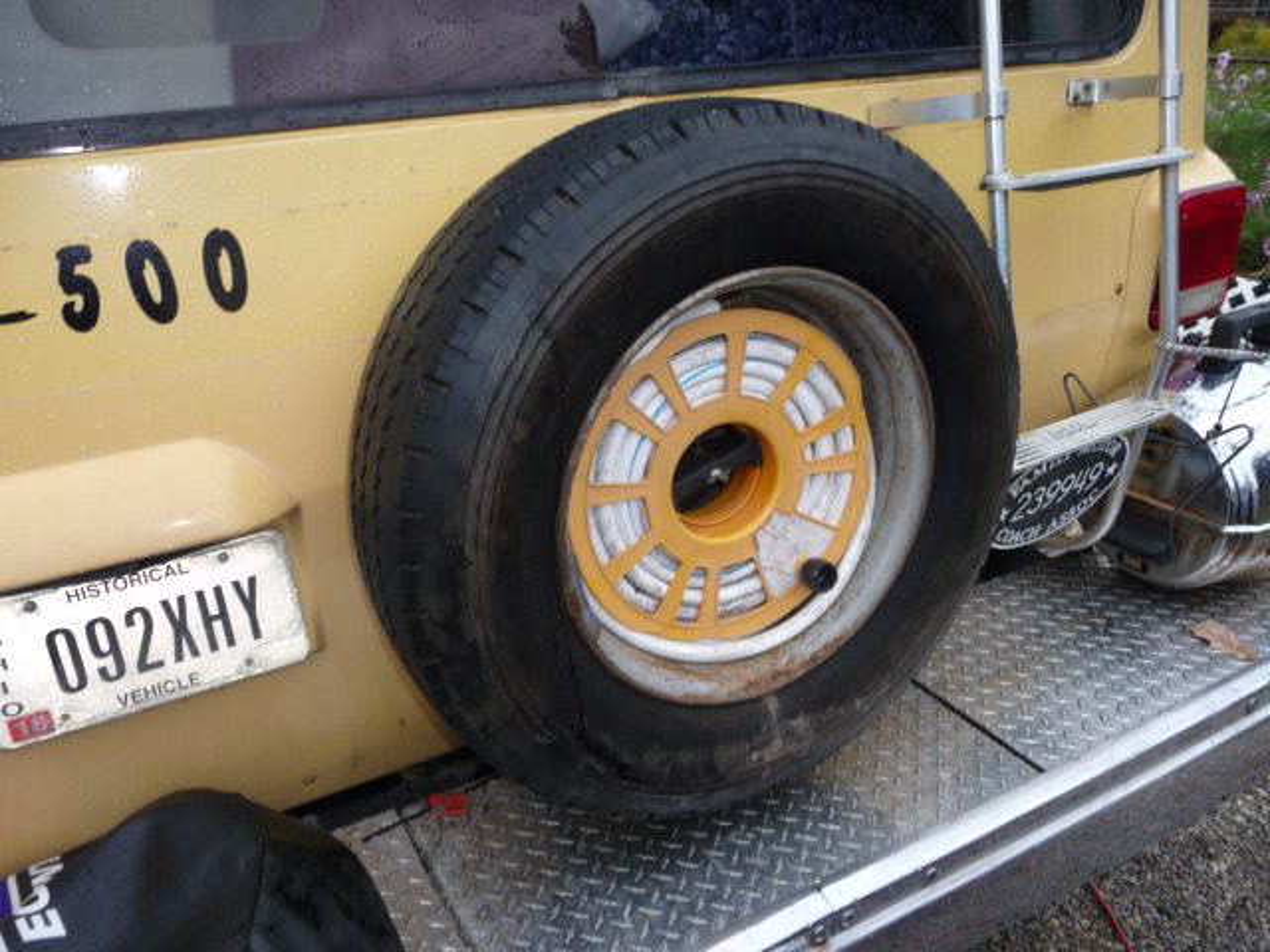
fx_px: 1027
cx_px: 635
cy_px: 476
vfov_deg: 49.7
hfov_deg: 63.4
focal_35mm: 28
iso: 100
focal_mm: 4.7
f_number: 3.3
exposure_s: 1/30
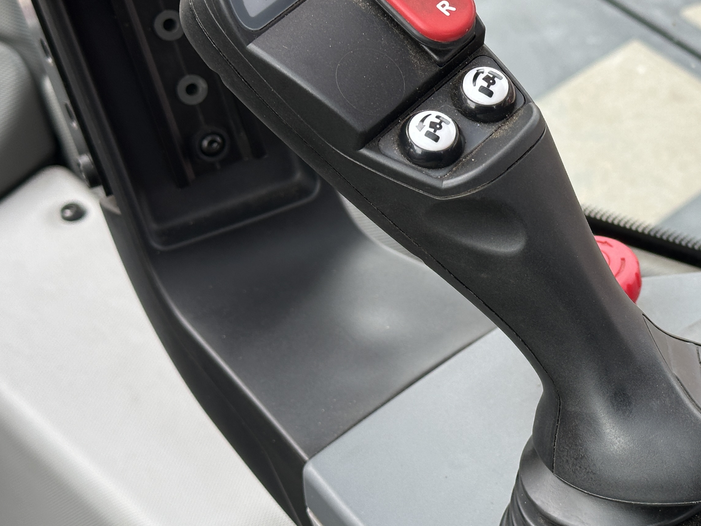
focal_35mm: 85
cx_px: 600
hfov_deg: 22.6
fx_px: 1721
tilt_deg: -44.4
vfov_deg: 17.4
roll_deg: -3.6
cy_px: 244
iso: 64
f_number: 1.78
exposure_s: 1/214
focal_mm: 6.86
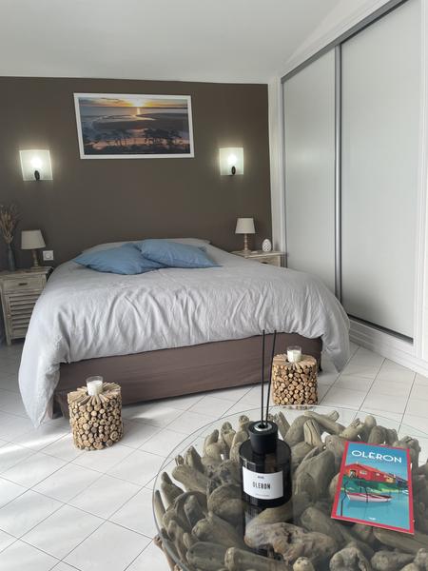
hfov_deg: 53.1
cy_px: 286
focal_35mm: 26
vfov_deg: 67.3
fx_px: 429
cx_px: 214
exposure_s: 1/153
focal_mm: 4.2
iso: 32
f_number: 1.6
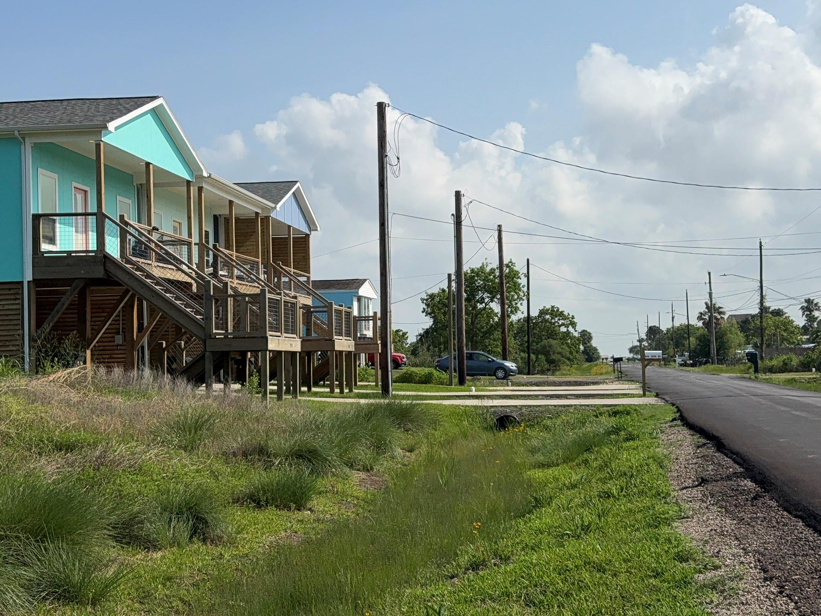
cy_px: 308
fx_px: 1138
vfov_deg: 30.3
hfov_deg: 39.7
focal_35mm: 48
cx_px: 410
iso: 64
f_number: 1.78
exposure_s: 1/11364
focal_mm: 6.76
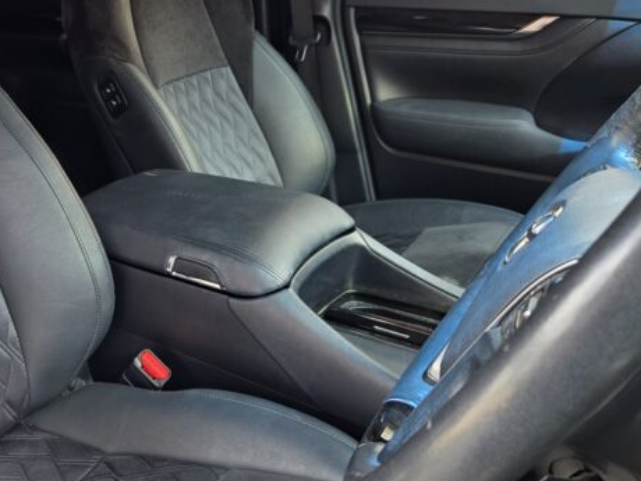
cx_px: 139
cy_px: 173
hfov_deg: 44.8
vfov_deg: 35.7
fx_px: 741
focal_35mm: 40
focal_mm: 5.4
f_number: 1.8
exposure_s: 1/180
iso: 40
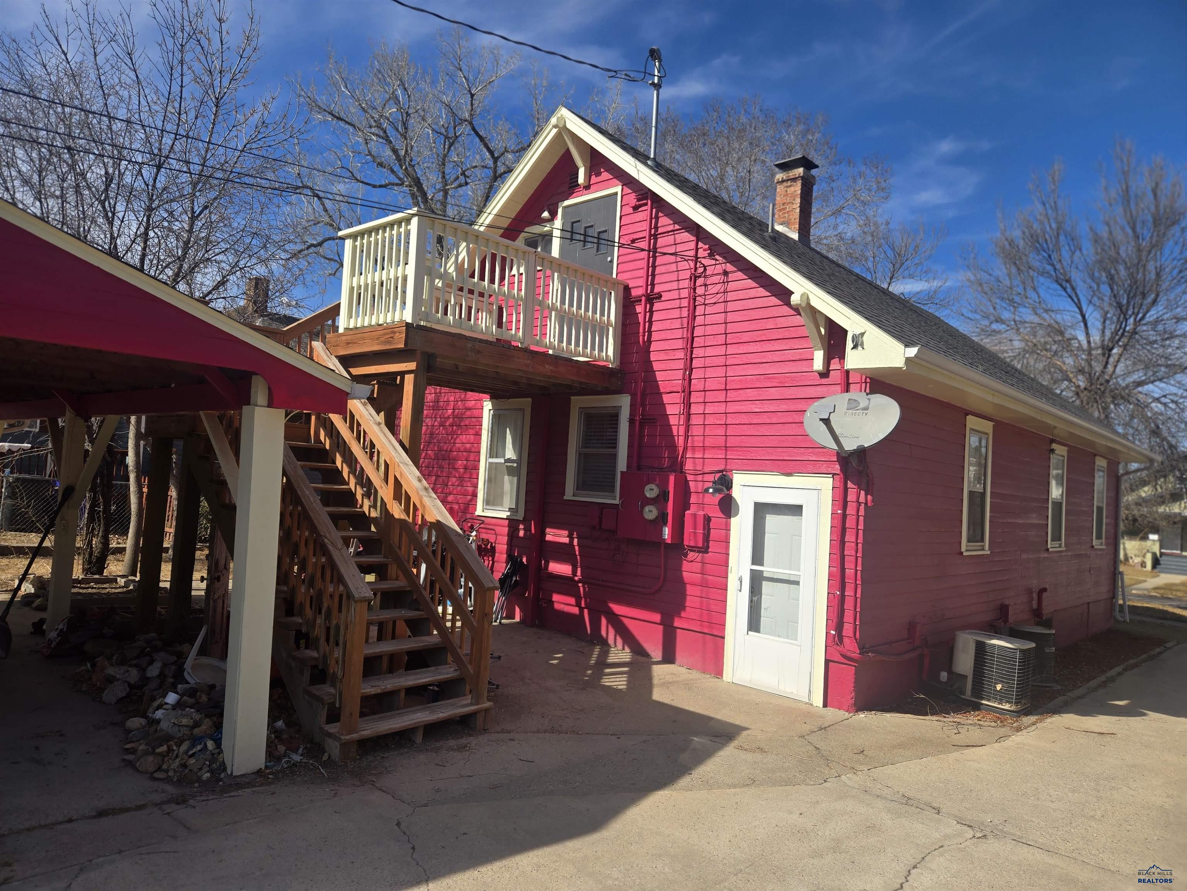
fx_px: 789
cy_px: 446
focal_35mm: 23
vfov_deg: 58.9
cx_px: 594
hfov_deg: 73.9
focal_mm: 5.4
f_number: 1.8
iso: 25
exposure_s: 1/1967
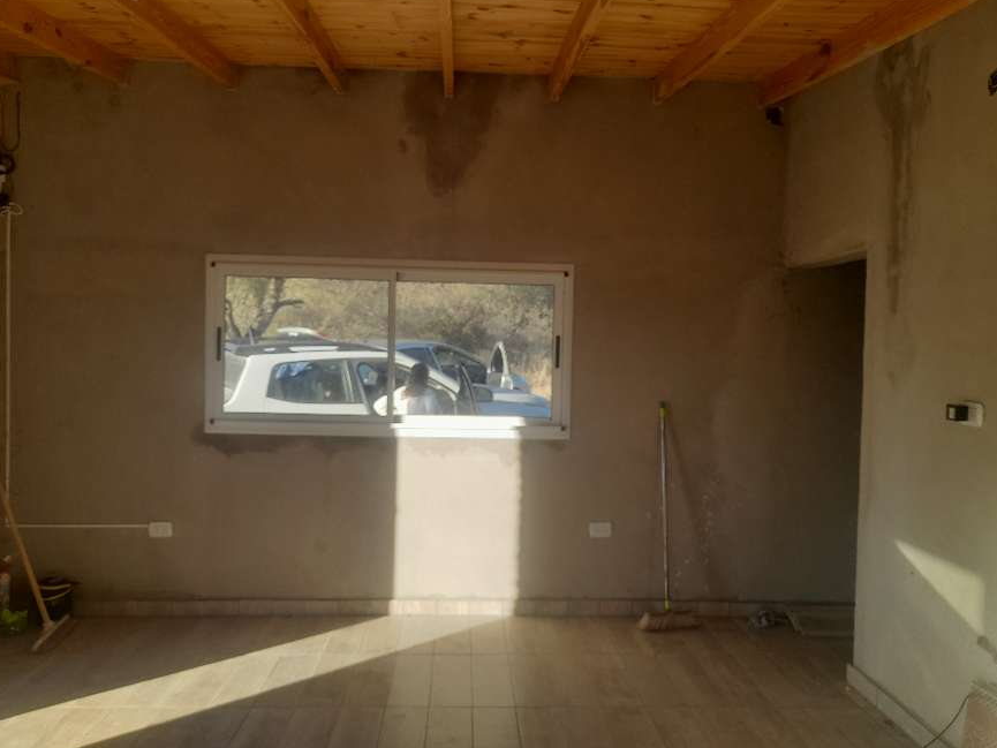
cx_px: 491
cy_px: 373
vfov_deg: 53.1
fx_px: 749
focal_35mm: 26
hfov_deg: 67.3
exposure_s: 1/100
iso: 25
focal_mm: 4.6
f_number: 2
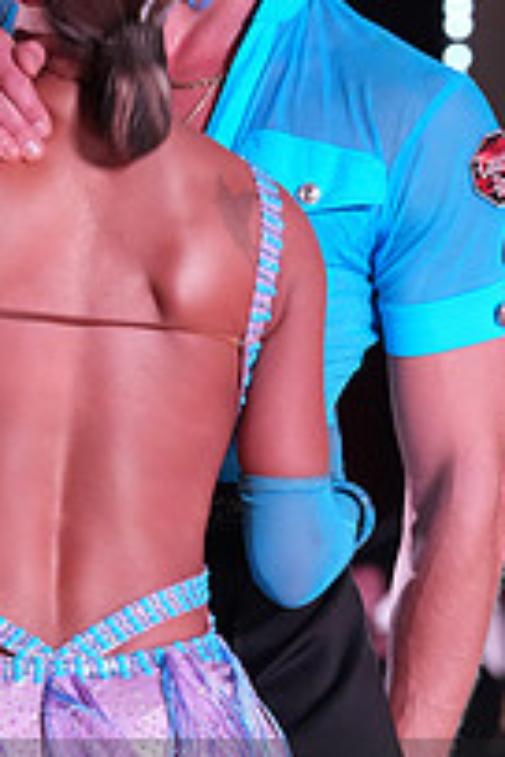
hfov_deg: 3.0
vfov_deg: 4.5
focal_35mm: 456
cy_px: 865
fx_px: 9594
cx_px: 288
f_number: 5.6
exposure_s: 1/250
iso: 5000
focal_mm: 160
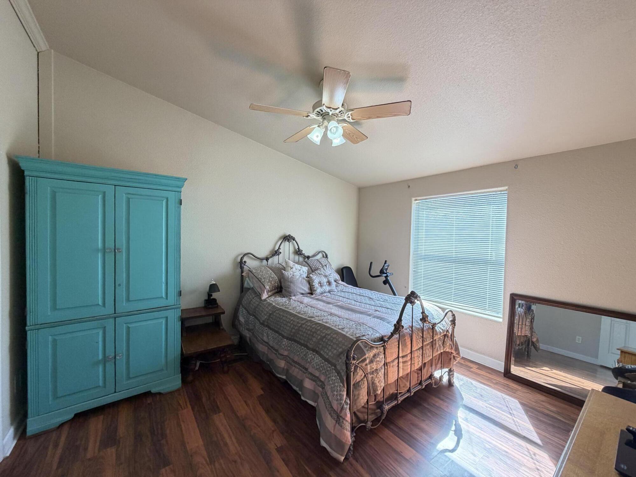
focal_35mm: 14
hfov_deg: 102.1
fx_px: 257
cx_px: 318
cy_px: 238
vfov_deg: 85.7
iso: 250
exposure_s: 1/120
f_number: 2.2
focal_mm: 2.22
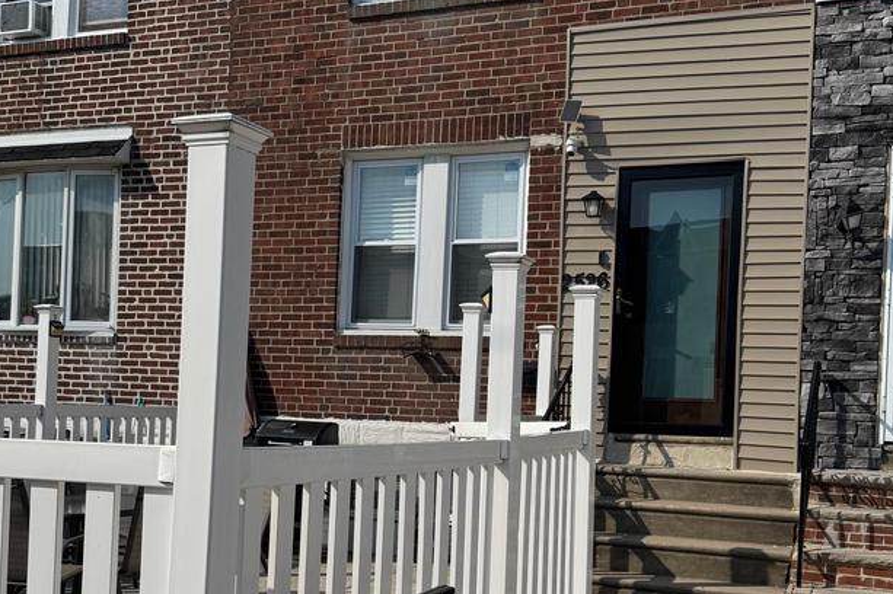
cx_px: 420
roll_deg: -4.6
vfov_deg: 30.2
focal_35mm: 44
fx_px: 1091
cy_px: 402
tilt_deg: +0.3
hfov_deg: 44.5
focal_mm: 6.76
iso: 80
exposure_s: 1/7937
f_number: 1.78
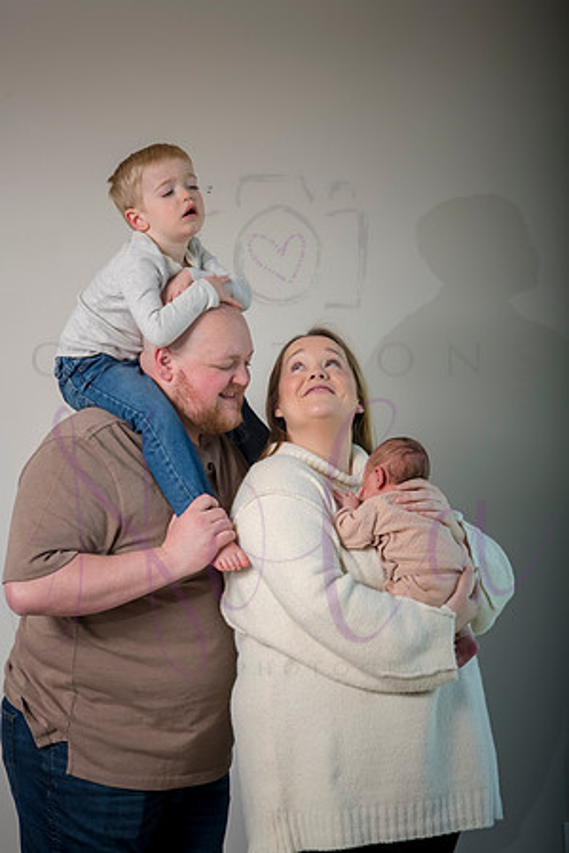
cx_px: 284
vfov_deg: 23.9
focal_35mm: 85
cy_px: 426
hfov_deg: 16.1
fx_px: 2015
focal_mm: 85
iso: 500
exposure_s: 1/250
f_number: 8
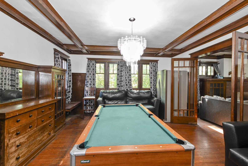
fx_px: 103
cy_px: 83
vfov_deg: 77.4
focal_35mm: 15
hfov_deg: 100.4
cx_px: 124
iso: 250
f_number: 7.1
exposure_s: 1/4
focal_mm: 10
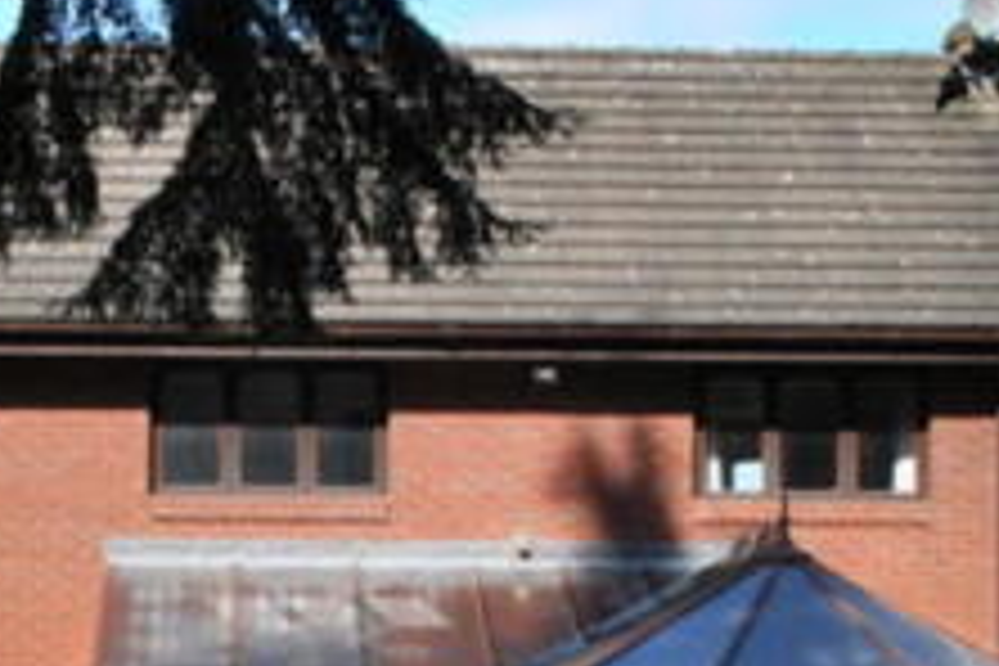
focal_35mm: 132
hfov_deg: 15.5
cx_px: 310
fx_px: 3663
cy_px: 875
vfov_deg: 10.2
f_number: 8
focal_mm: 30
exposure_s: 1/500
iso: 400
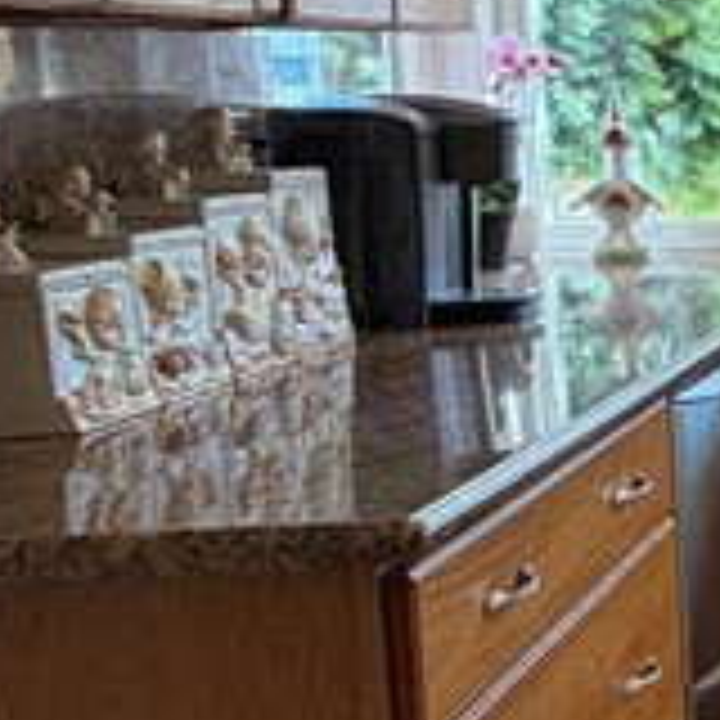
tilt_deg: -7.2
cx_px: 1670
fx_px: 1859
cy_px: 324
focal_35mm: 79
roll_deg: -0.6
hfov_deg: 14.9
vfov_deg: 21.9
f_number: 2.2
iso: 64
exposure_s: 1/120
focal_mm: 2.22
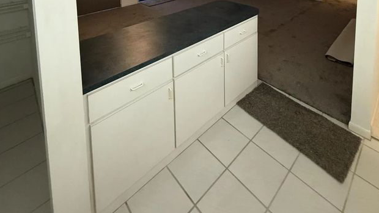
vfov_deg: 39.7
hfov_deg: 83.8
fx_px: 211
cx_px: 191
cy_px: -38
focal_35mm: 21
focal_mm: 2.22
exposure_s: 1/60
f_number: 2.2
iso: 320
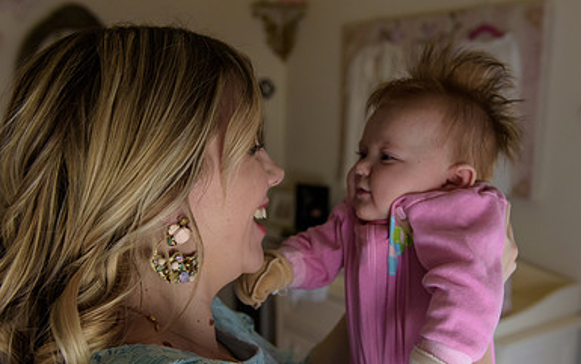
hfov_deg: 46.0
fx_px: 681
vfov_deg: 29.8
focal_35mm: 43
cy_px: 226
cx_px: 335
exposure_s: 1/200
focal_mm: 28
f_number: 3.2
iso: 1600
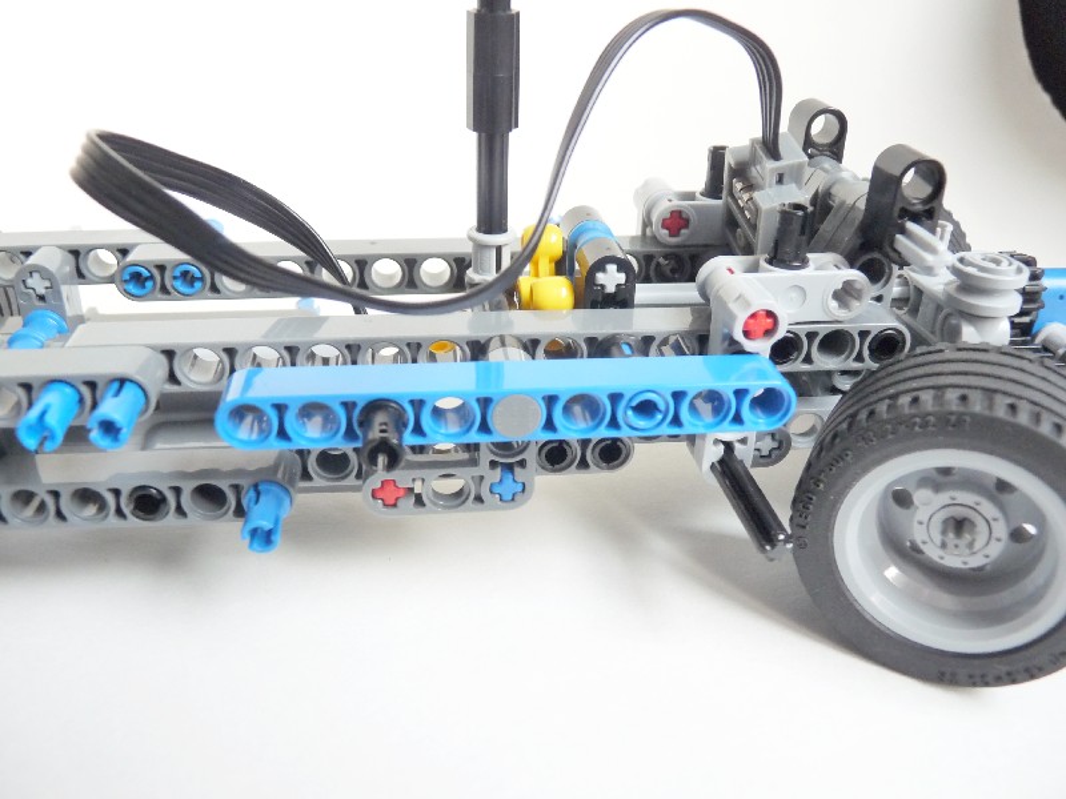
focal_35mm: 31
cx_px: 533
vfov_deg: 45.4
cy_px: 400
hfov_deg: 58.4
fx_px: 955
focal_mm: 5.4
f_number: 3
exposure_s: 1/10
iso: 400
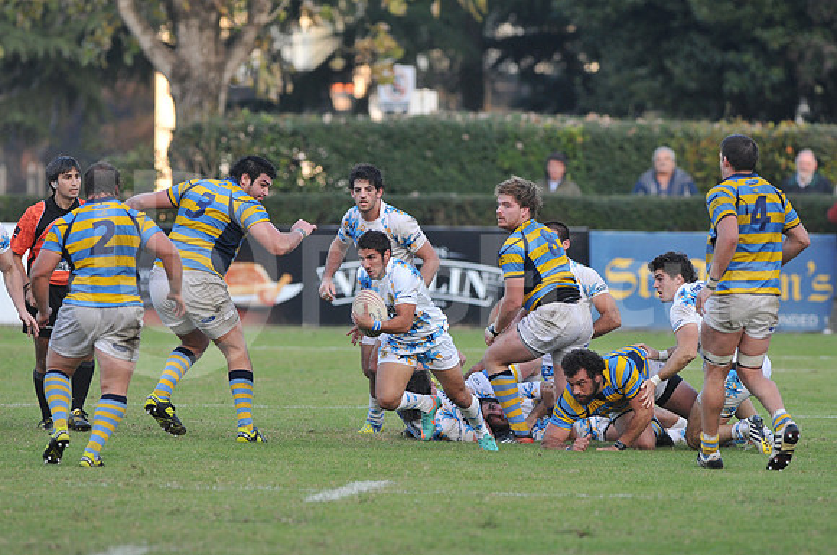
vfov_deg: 3.0
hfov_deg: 4.6
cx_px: 418
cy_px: 278
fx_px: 10448
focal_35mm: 450
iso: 640
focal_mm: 300
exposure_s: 1/800
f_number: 3.2
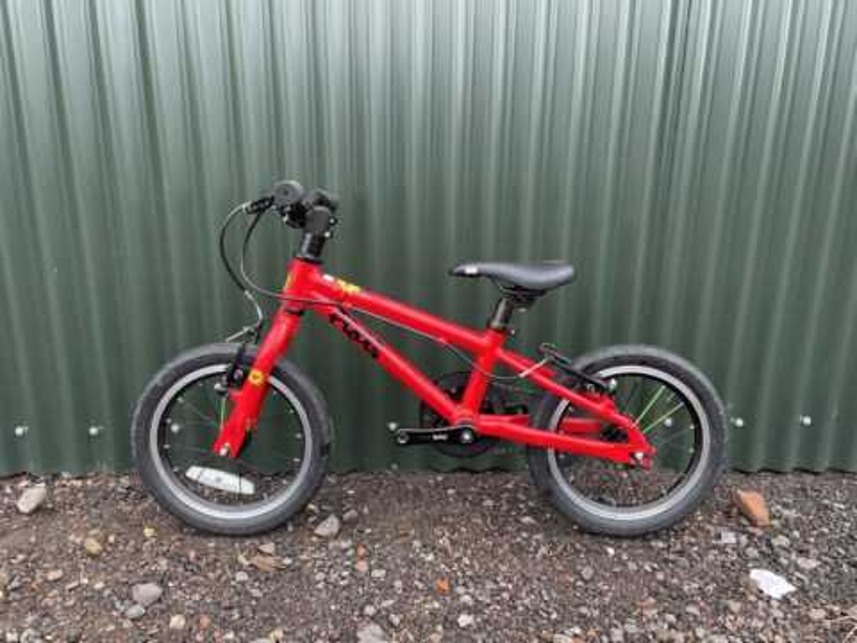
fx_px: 644
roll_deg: -0.2
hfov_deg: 67.3
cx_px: 428
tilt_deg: -16.0
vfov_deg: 53.1
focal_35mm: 26
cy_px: 322
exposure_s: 1/344
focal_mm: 4.2
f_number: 1.6
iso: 32
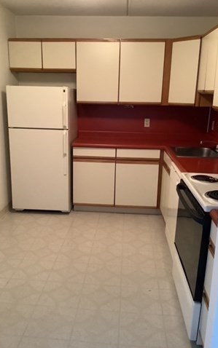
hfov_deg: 38.3
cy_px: 174
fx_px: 314
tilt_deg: -14.3
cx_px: 102
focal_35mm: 33
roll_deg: -2.1
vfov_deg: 58.1
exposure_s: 1/30
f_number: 2.4
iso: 400
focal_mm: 3.3
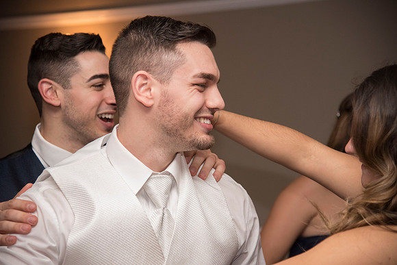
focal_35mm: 85
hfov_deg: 23.9
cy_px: 132
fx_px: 938
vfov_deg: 16.1
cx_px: 198
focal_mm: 85
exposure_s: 1/200
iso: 2000
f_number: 4
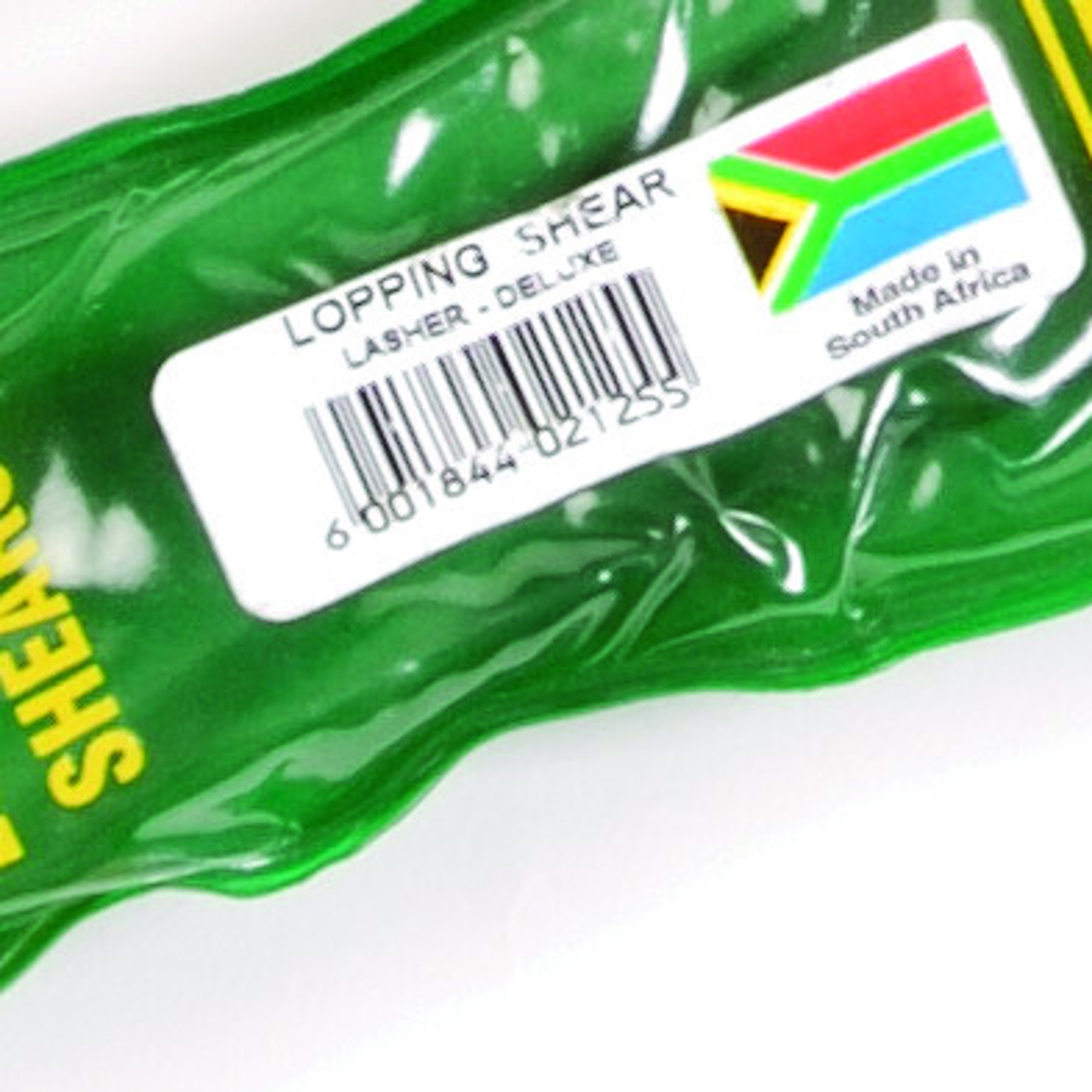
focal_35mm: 554
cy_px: -1734
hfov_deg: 3.1
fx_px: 19772
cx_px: 2512
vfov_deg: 3.1
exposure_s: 1/200
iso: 100
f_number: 10
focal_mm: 44
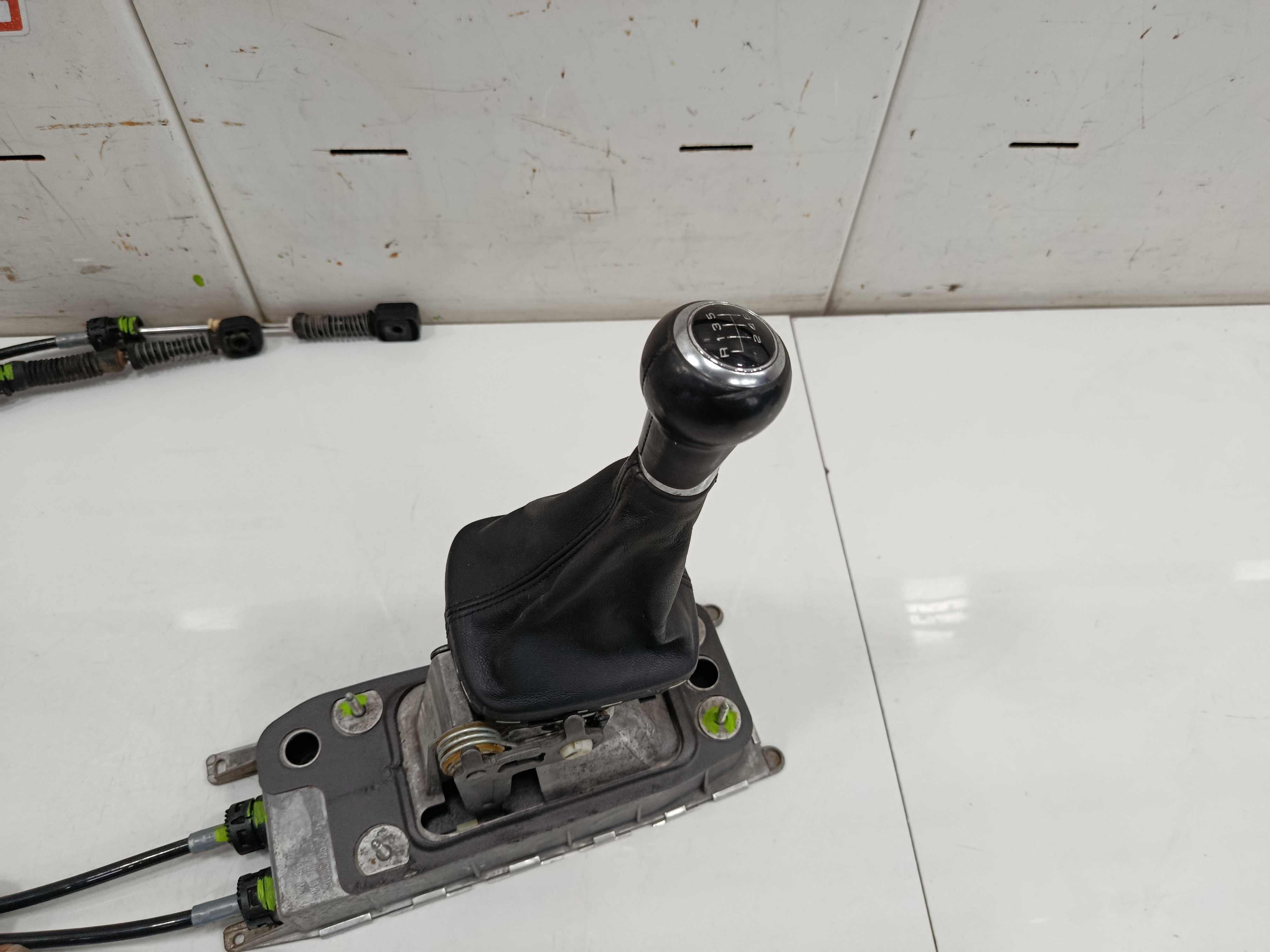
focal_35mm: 24
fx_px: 881
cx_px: 635
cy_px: 476
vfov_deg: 56.8
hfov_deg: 71.6
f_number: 1.7
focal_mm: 5.24
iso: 894
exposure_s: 1/100
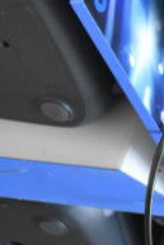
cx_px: 322
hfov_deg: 8.4
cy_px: -95
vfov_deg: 12.6
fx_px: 1064
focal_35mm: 156
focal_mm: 22
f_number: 3.8
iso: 2200
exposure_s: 1/40
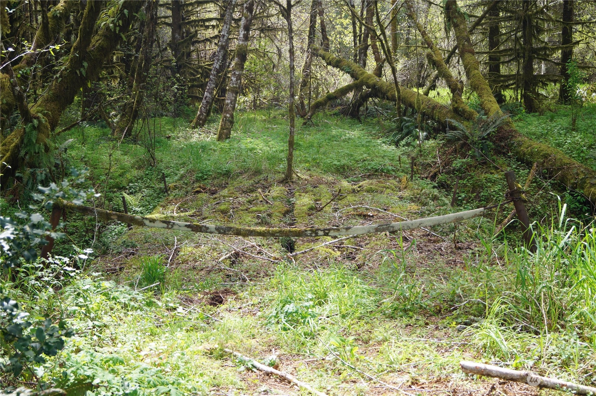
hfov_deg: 37.9
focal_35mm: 52
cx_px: 298
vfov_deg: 25.7
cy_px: 198
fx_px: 868
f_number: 5.6
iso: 100
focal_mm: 35
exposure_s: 1/80
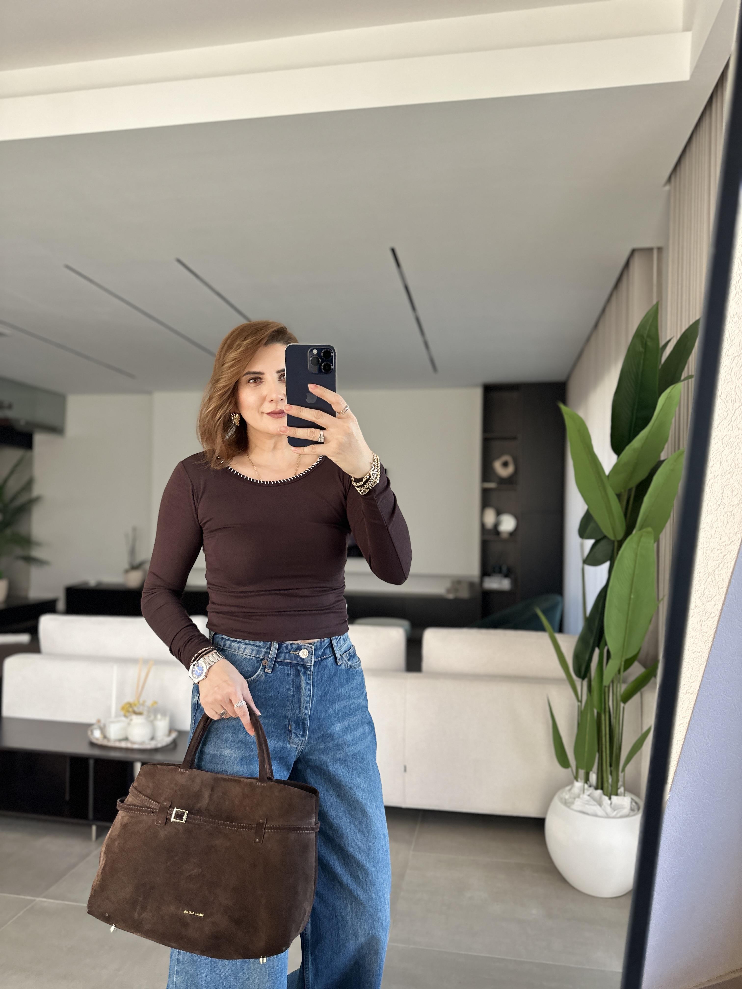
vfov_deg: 71.6
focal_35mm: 24
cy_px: 494
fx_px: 686
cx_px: 371
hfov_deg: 56.8
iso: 200
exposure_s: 1/121
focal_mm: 6.86
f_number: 1.78
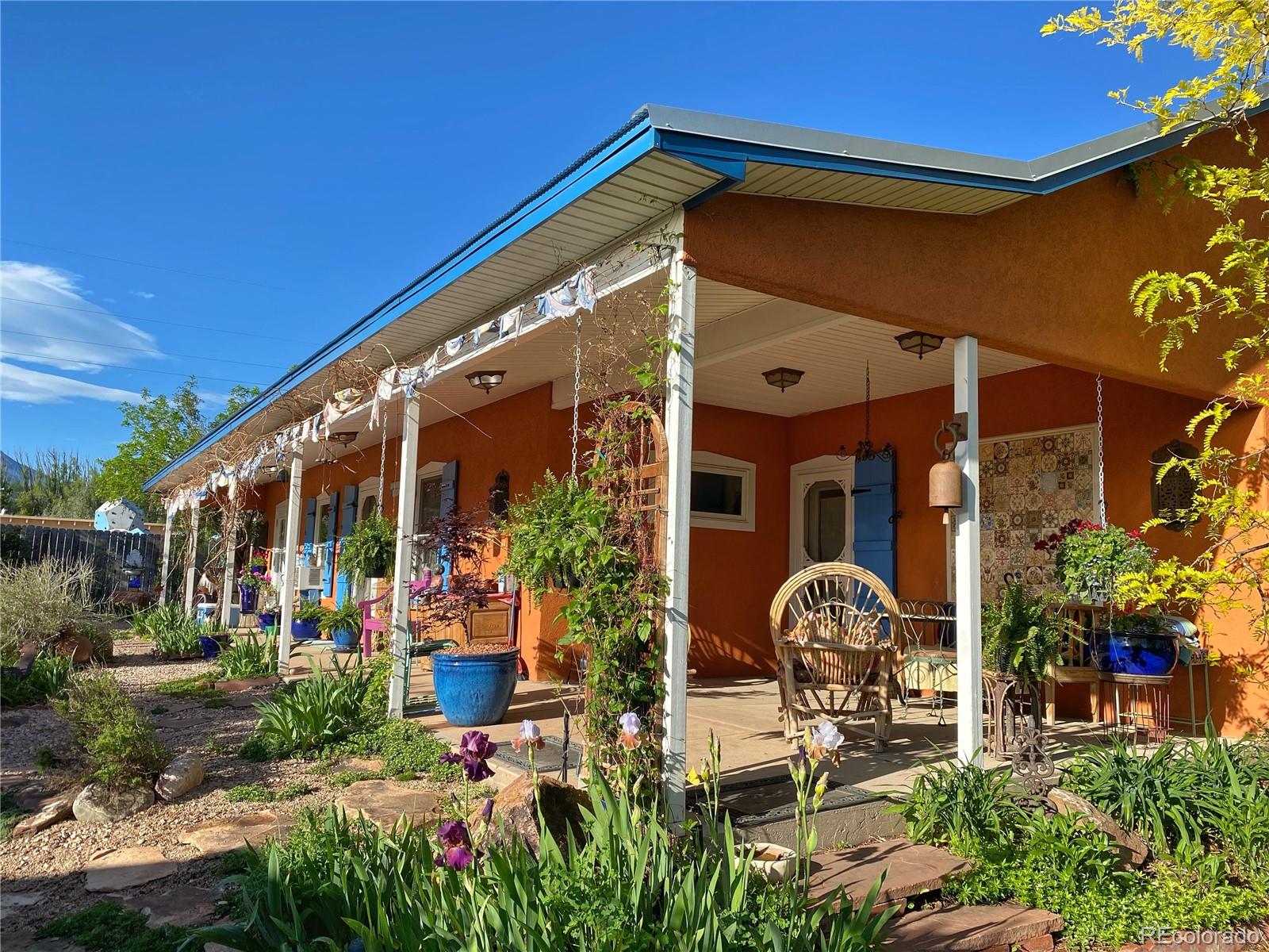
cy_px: 476
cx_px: 634
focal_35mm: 26
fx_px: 953
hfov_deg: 67.3
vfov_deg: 53.1
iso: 32
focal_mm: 4.25
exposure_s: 1/1629
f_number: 1.8
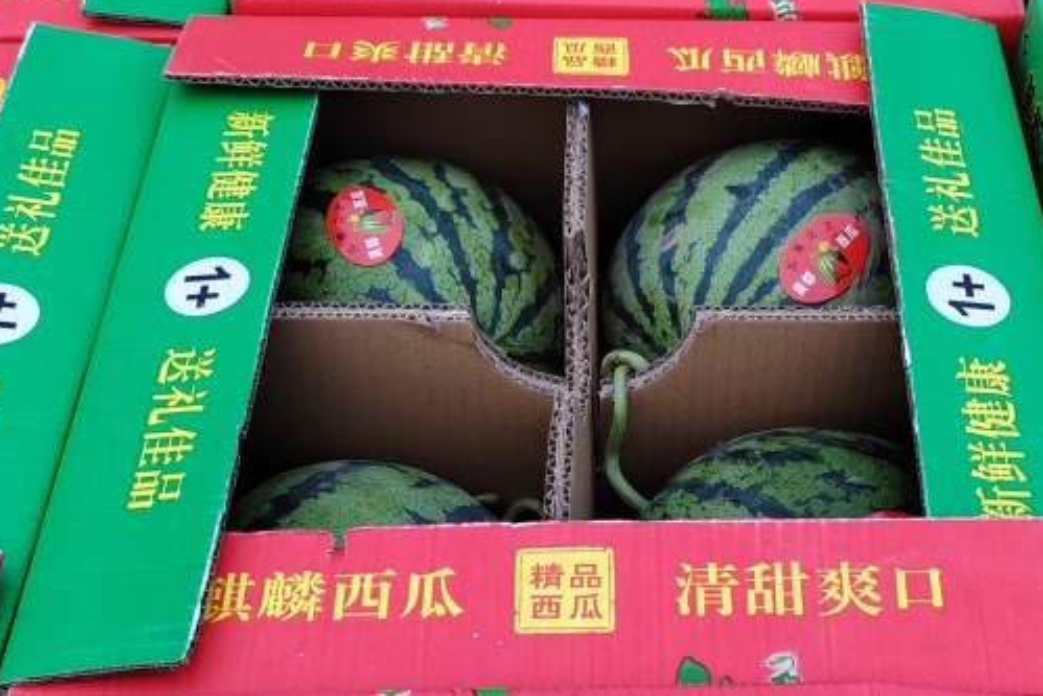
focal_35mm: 60
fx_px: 1739
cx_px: 621
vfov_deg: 22.4
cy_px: 517
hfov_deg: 33.3
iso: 2019
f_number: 1.8
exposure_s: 1/100
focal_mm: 6.14
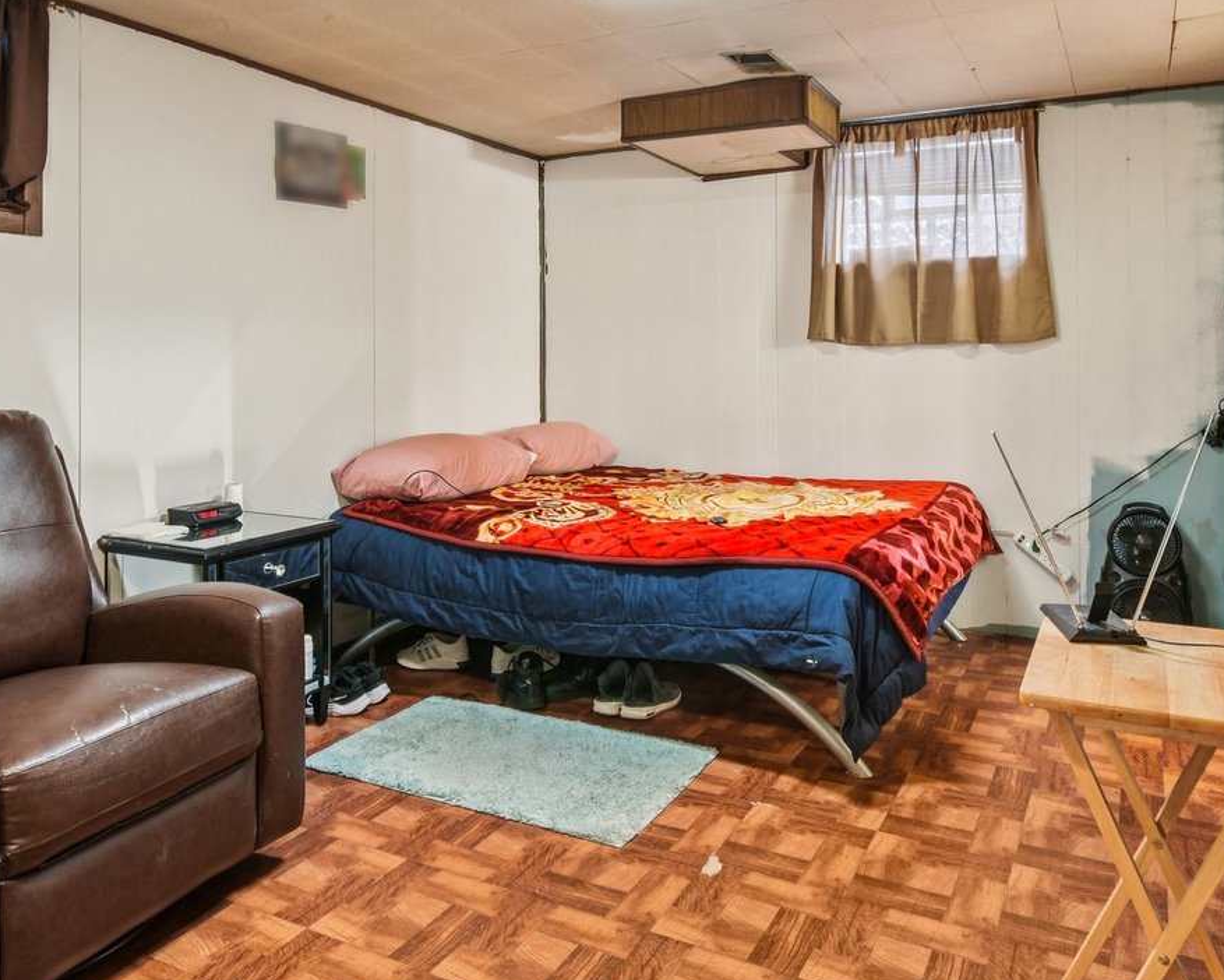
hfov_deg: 66.0
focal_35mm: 26
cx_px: 625
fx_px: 942
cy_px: 345
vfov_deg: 54.1
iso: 400
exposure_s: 1/1.67
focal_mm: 10
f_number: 8
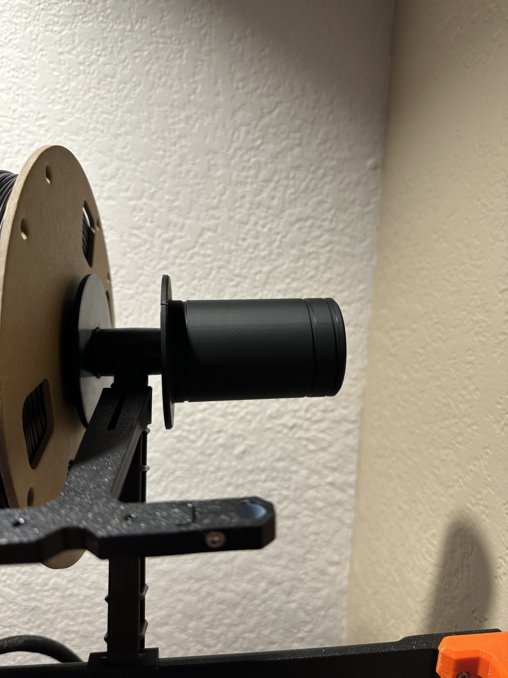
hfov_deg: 56.8
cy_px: 339
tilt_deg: -13.2
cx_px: 254
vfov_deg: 71.6
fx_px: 470
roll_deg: -1.1
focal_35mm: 24
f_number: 1.78
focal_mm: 6.86
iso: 200
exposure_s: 1/60
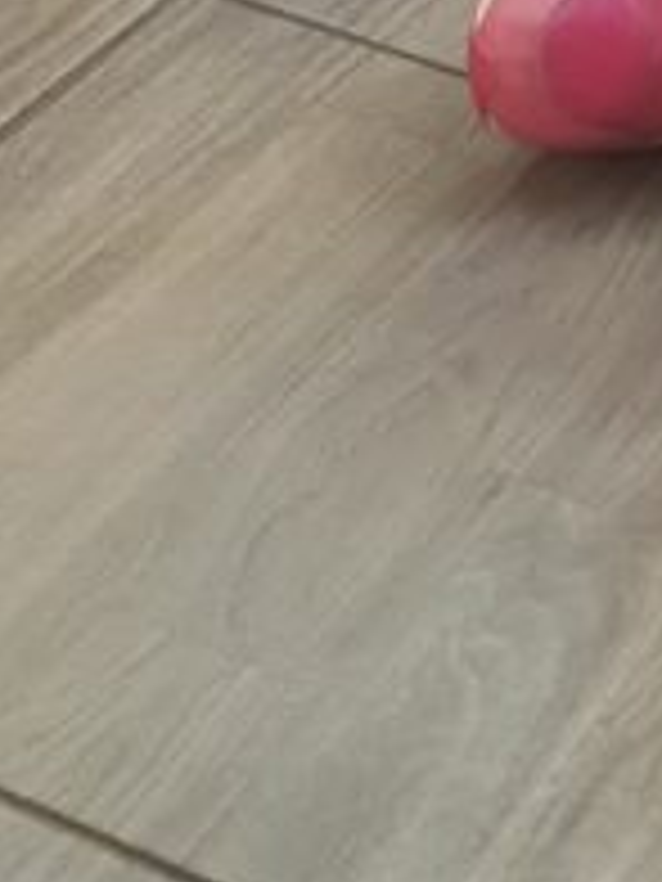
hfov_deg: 10.9
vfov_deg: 13.7
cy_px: -396
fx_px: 3468
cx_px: 500
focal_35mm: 136
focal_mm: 4.2
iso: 250
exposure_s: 1/10
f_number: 1.7
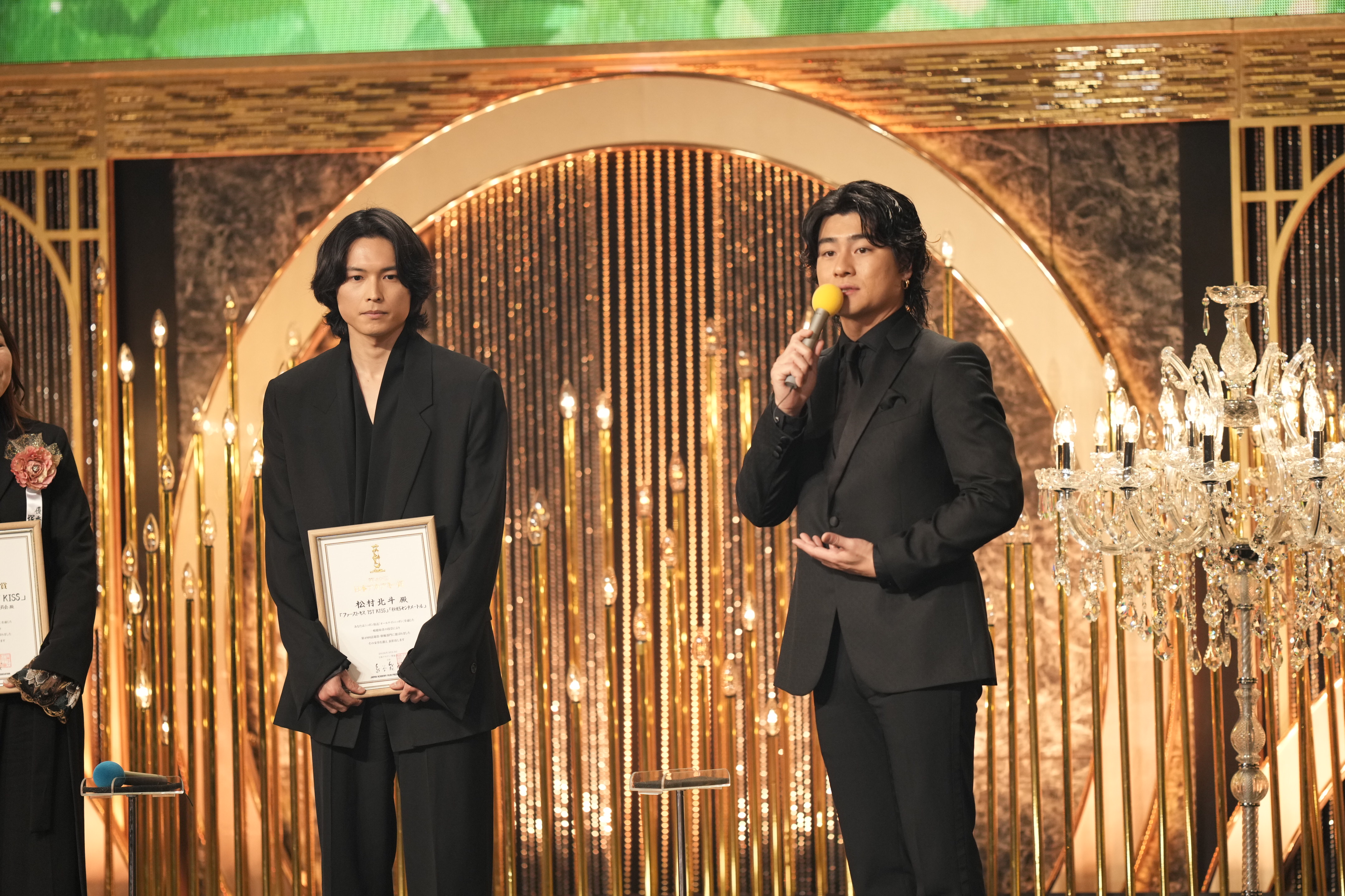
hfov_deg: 5.2
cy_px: 448
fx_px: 14943
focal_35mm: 400
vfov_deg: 3.4
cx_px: 672
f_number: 2.8
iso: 2000
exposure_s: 1/400
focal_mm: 400
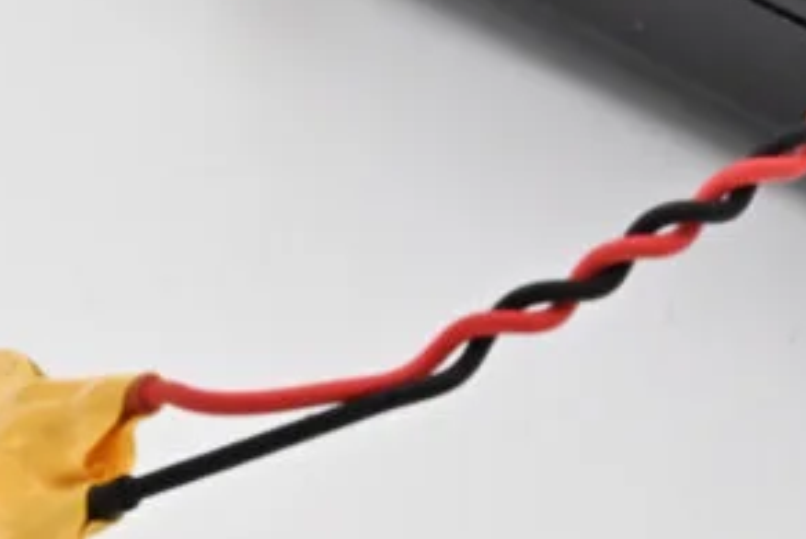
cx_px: 1132
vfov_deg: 3.2
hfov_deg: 4.7
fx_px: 9676
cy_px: -87
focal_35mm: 432
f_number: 22
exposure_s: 1/100
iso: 1600
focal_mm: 105
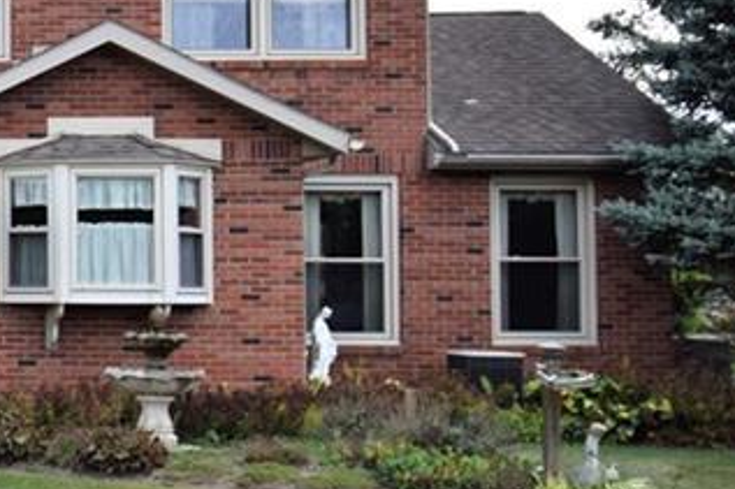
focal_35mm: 97
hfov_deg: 18.5
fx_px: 1979
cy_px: 181
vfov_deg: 14.1
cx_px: -383
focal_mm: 20
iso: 100
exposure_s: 1/160
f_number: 6.3
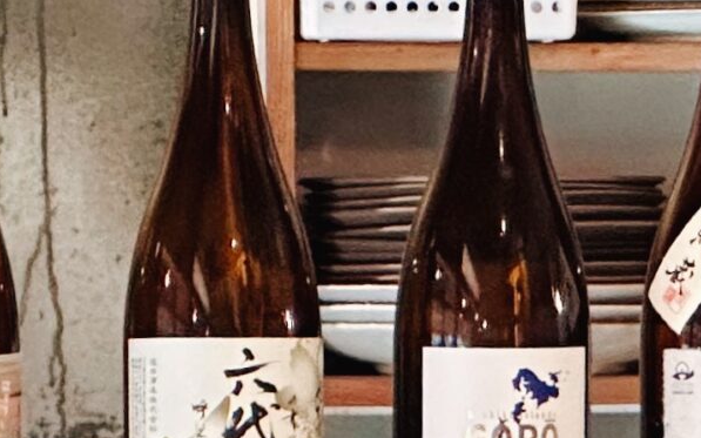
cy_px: 112
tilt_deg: +0.6
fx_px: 6686
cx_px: 1499
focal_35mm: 350
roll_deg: -1.7
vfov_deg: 3.8
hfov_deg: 5.8
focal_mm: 9
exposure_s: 1/60
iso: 640
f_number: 2.8
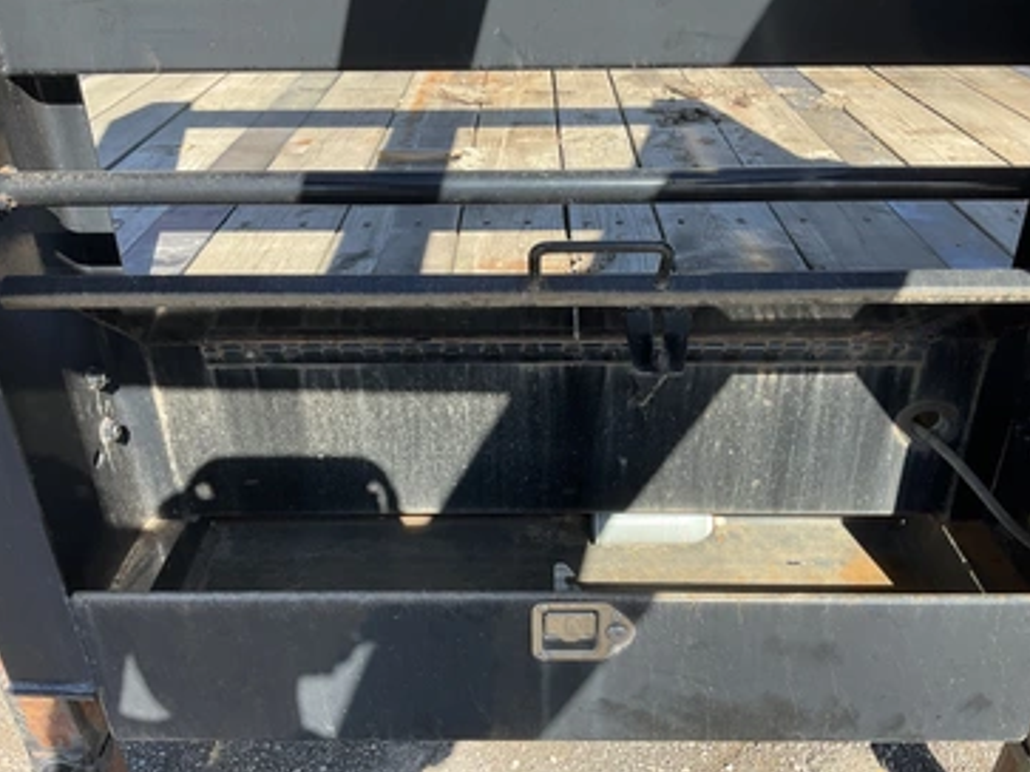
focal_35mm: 32
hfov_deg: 56.8
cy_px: 389
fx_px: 952
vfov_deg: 44.1
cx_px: 514
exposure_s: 1/442
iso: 25
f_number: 1.8
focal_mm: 3
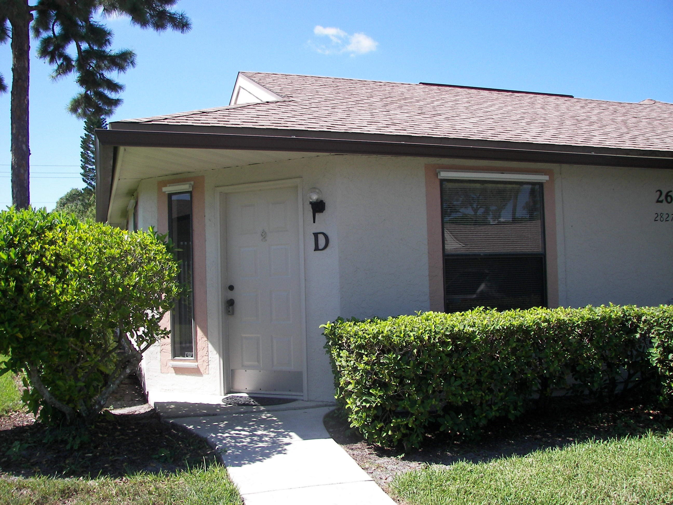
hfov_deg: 51.4
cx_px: 336
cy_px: 252
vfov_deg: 39.7
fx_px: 700
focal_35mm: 36
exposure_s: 1/400
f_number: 2.8
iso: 50
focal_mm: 6
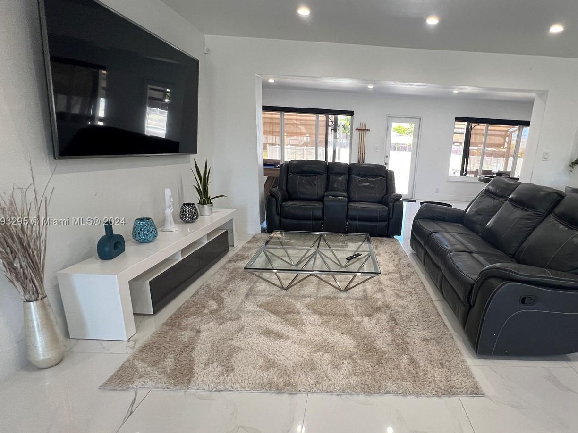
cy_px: 222
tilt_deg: -13.9
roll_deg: -2.8
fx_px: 284
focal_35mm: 17
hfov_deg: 89.6
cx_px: 352
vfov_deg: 74.7
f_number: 1.8
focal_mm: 1.57
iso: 125
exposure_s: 1/120
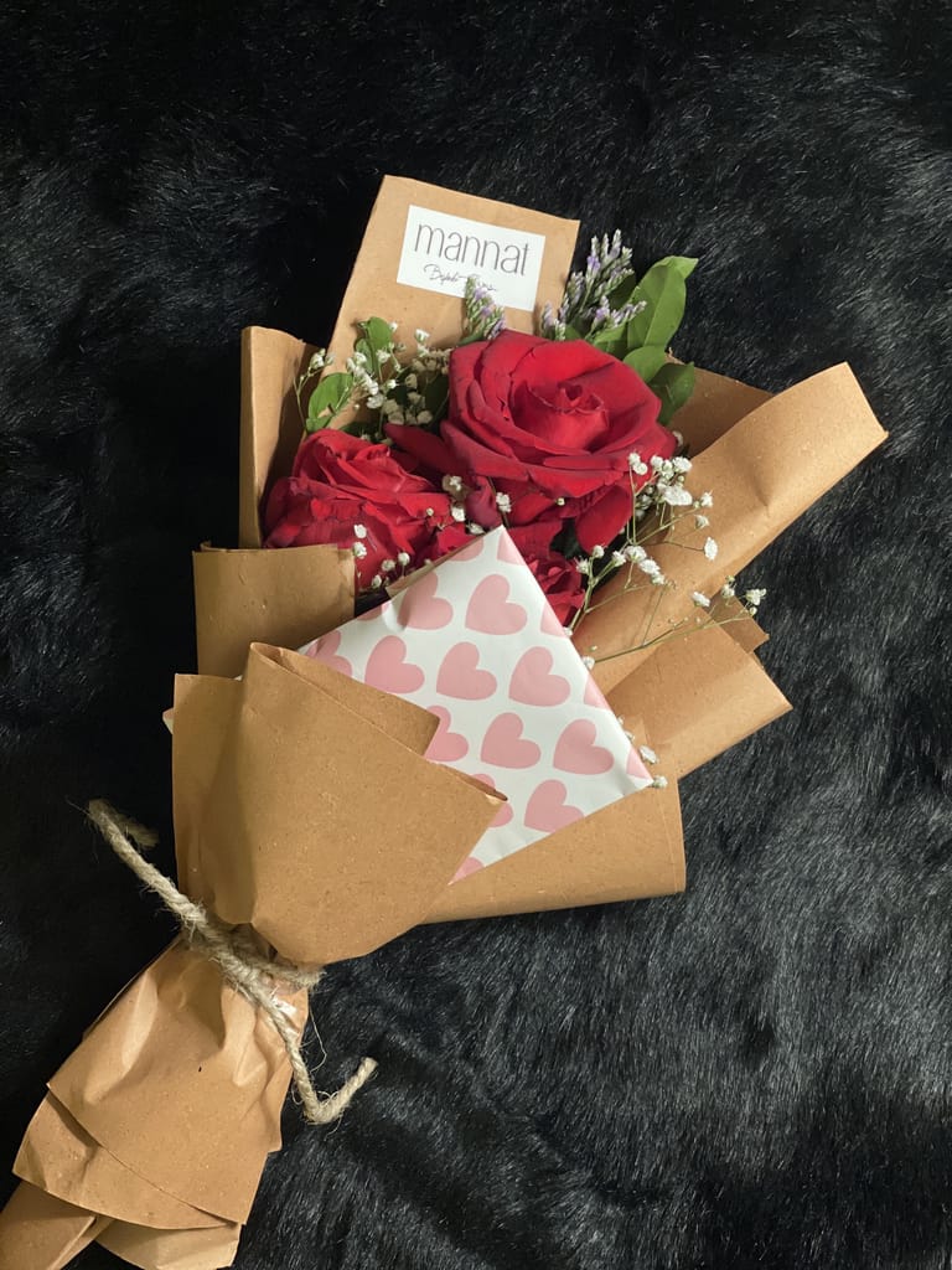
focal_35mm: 64
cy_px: 635
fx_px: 2347
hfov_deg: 22.9
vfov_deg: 30.3
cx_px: 476
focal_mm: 7.5
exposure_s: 1/34
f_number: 2.2
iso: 250
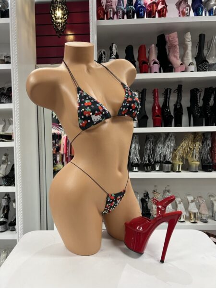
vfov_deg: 67.3
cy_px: 144
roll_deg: +1.9
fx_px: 216
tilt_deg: -1.9
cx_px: 108
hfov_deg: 53.1
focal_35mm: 26
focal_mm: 5.7
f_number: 1.5
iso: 125
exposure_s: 1/60
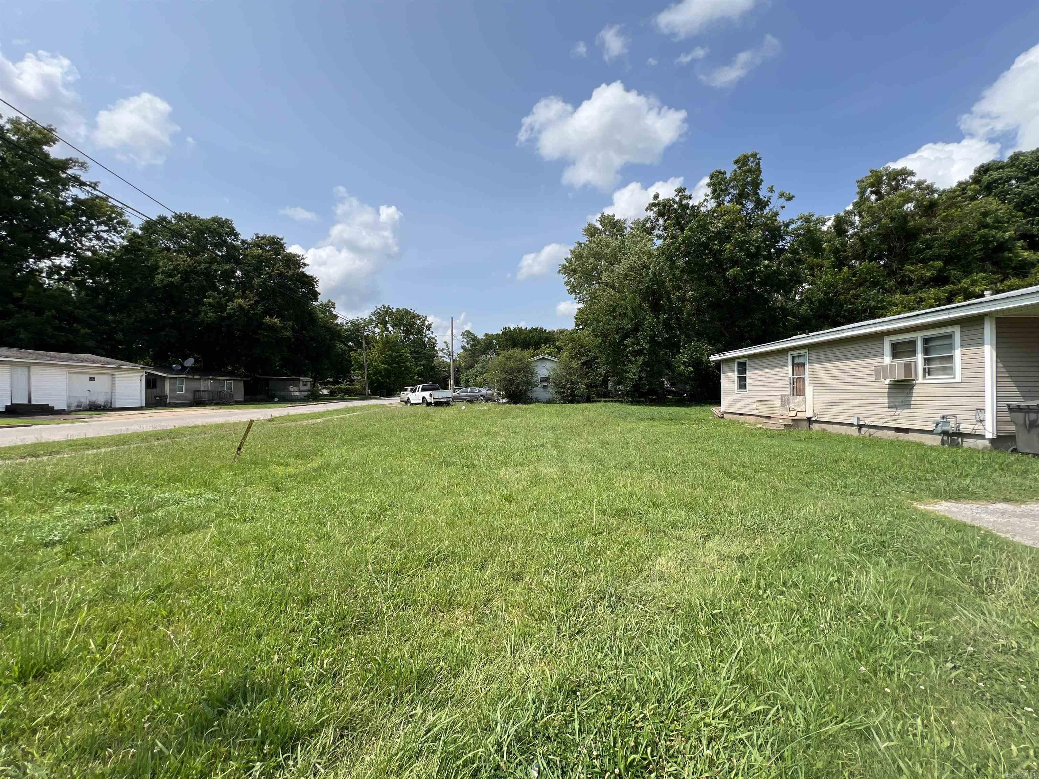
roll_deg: -0.1
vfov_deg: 89.9
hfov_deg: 106.2
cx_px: 520
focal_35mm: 13
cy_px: 390
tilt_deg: -0.3
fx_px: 390
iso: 32
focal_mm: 1.57
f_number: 1.8
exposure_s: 1/1672
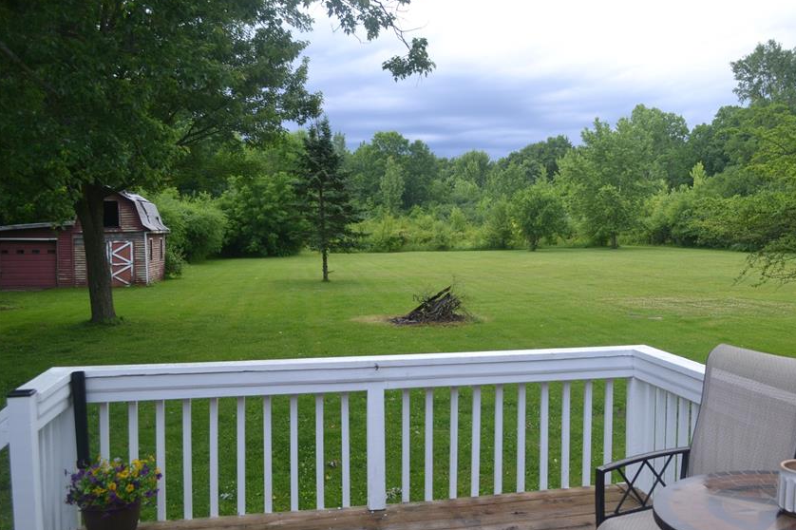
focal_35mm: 33
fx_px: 729
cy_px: 266
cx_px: 481
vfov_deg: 39.9
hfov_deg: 56.8
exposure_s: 1/125
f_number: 5.6
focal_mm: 18
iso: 280
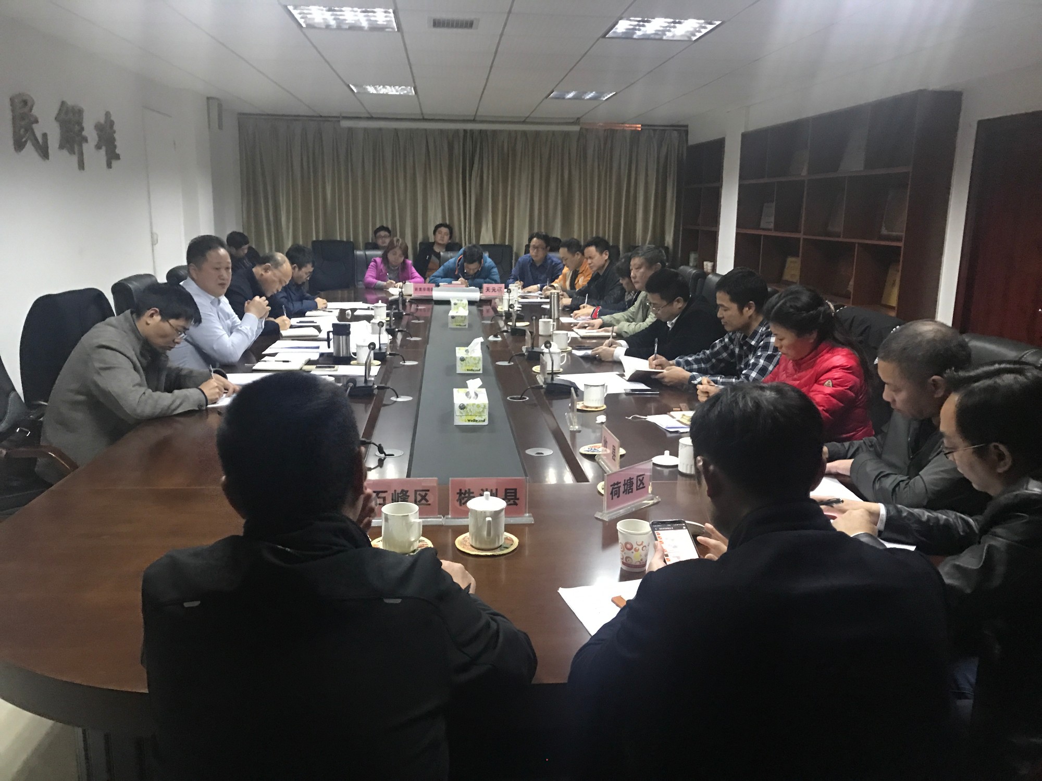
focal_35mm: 28
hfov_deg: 63.4
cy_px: 390
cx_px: 521
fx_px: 843
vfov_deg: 49.7
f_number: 1.8
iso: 100
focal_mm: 3.99
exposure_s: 1/13
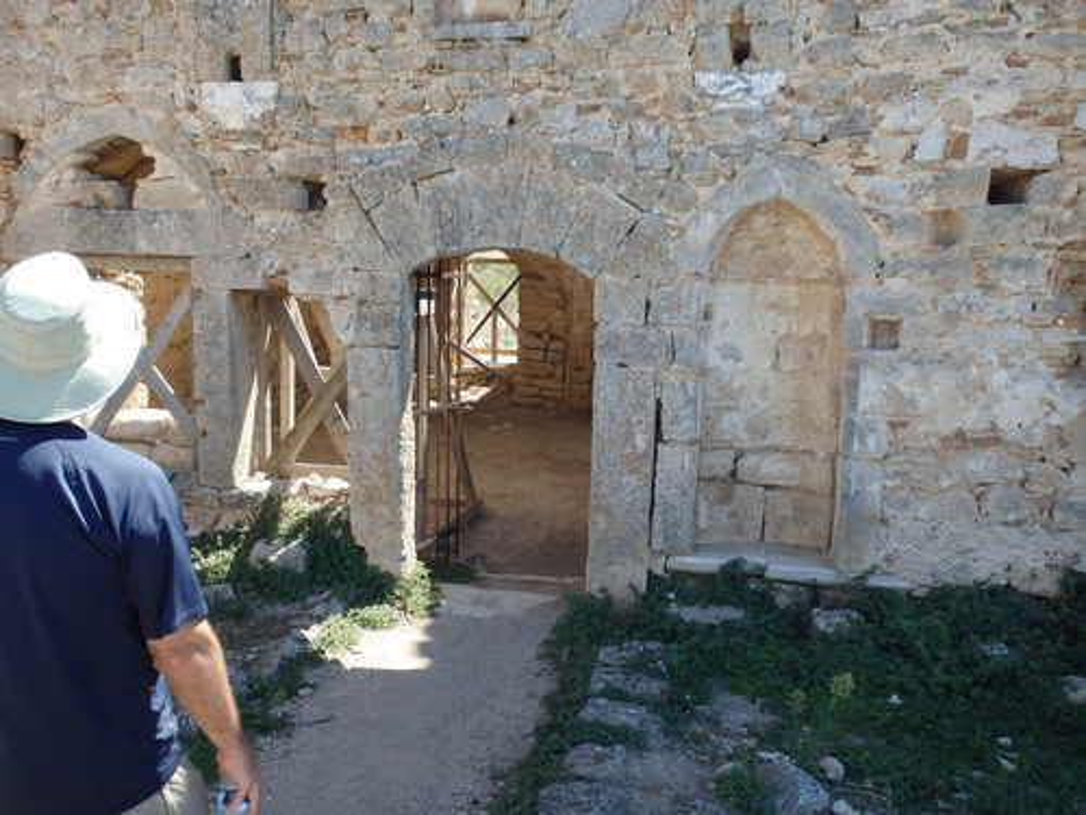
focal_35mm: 28
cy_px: 408
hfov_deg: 63.4
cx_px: 543
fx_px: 878
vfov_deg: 49.7
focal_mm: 5
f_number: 3.9
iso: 125
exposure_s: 1/250
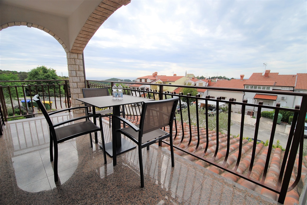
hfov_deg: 100.3
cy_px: 102
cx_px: 154
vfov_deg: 77.5
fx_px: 128
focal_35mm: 15
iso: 100
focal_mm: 10
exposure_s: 1/1000
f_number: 3.5
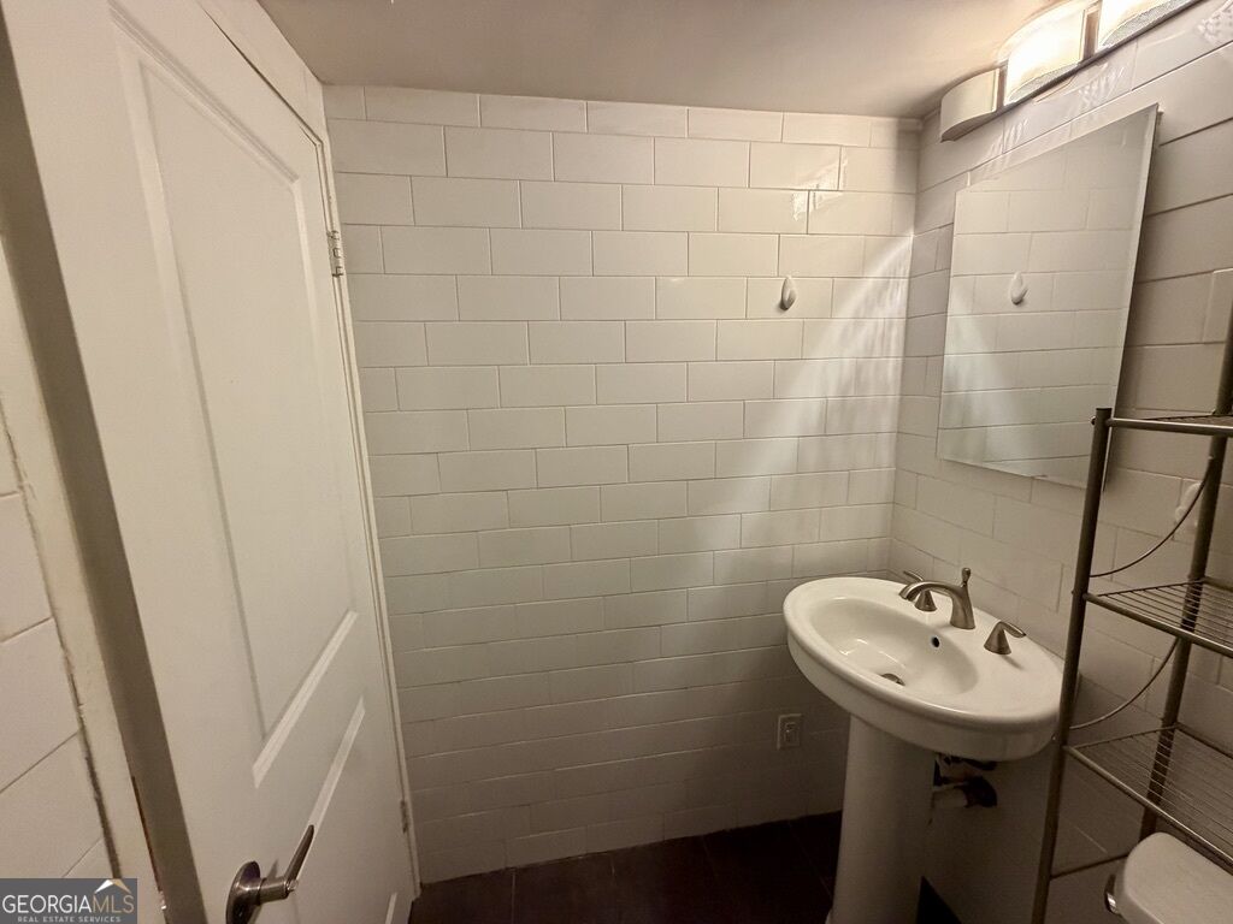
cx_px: 616
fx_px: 499
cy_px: 462
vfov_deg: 85.7
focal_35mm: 14
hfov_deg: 102.1
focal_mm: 2.22
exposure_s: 1/60
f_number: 2.2
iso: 320
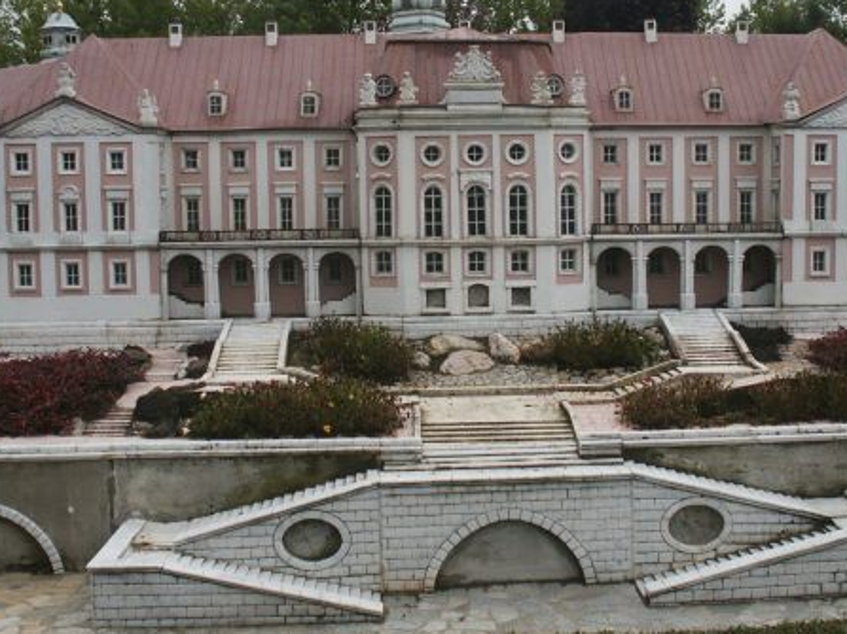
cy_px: 288
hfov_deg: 40.4
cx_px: 483
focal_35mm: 47
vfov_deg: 30.8
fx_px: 1150
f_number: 6.7
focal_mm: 7.19
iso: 64
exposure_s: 1/125
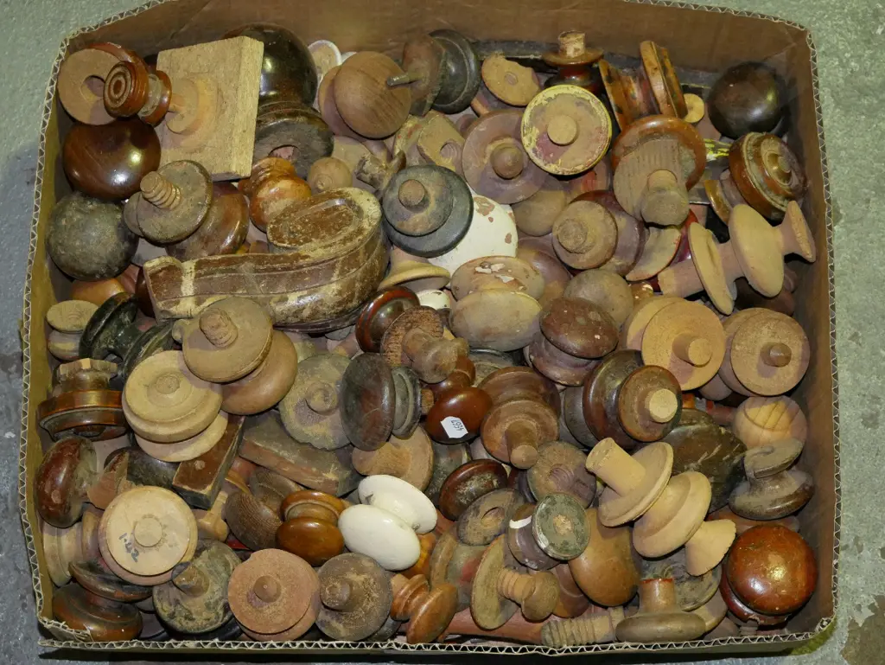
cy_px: 332
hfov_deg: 24.4
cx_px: 442
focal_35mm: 80
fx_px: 2046
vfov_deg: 18.4
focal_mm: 40
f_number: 5.6
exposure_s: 1/125
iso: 3200
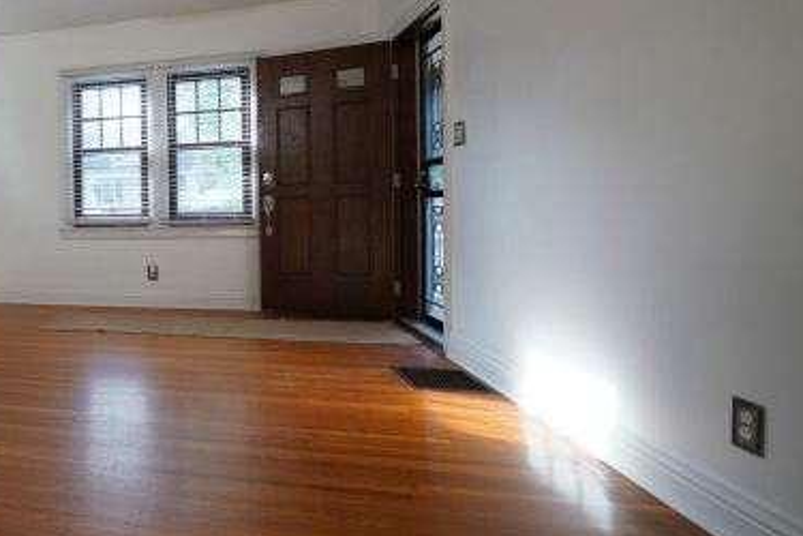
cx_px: 54
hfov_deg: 60.2
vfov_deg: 52.9
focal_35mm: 24
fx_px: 535
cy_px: 223
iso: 800
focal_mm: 12
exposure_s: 1/160
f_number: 4
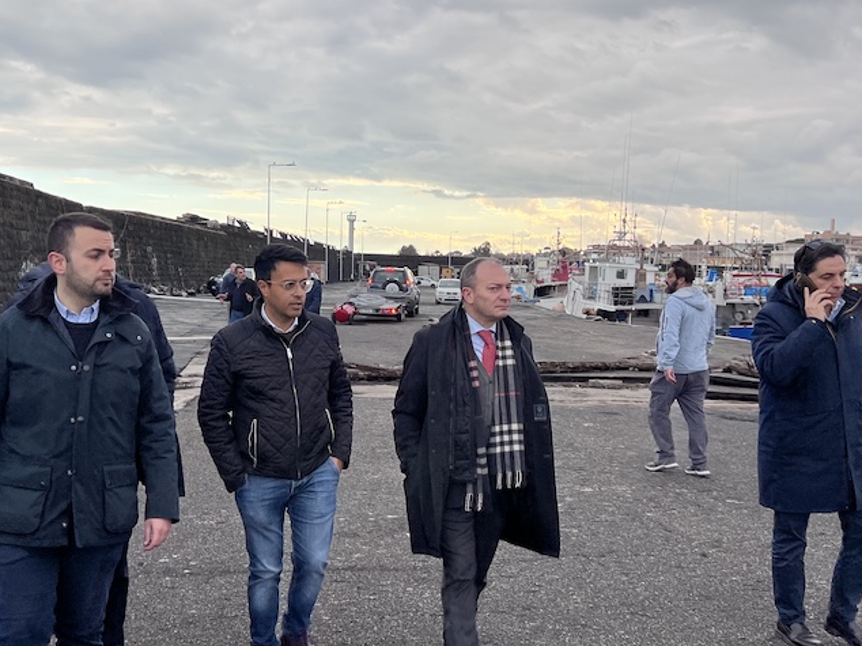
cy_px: 339
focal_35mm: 42
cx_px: 397
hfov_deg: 44.8
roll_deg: -0.9
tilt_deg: -4.1
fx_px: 1045
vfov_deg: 34.3
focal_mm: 5.7
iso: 50
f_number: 1.5
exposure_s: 1/650
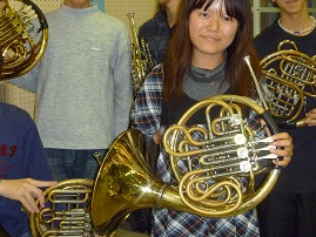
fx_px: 475
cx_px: 170
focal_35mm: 52
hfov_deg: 36.8
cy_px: 97
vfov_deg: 28.0
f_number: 3.5
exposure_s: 1/30
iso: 320
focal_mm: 6.3
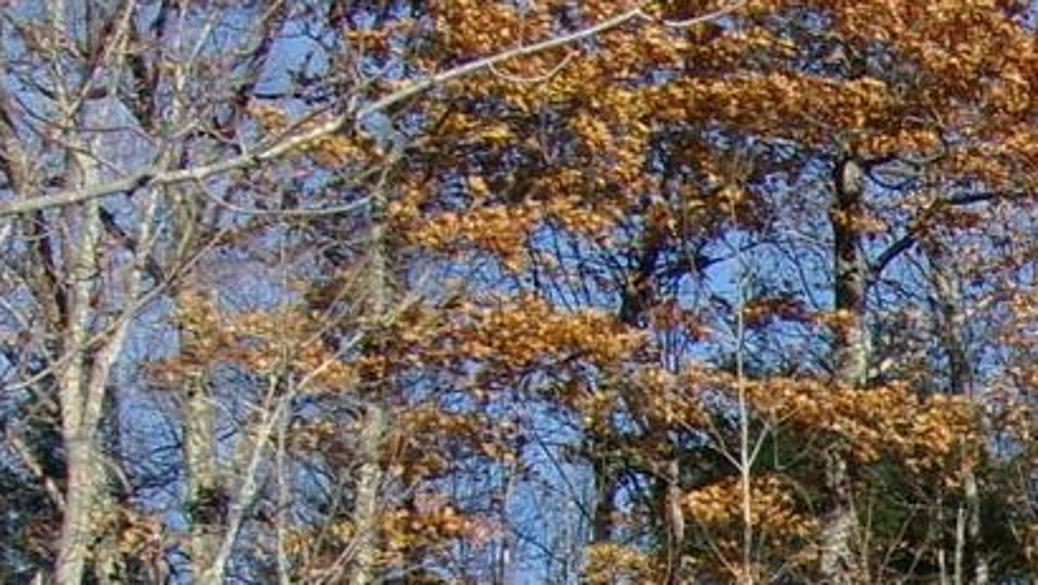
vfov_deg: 4.7
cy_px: 1314
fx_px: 7021
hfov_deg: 8.1
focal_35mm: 255
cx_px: 1934
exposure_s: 1/200
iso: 100
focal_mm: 10.7
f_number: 9.4
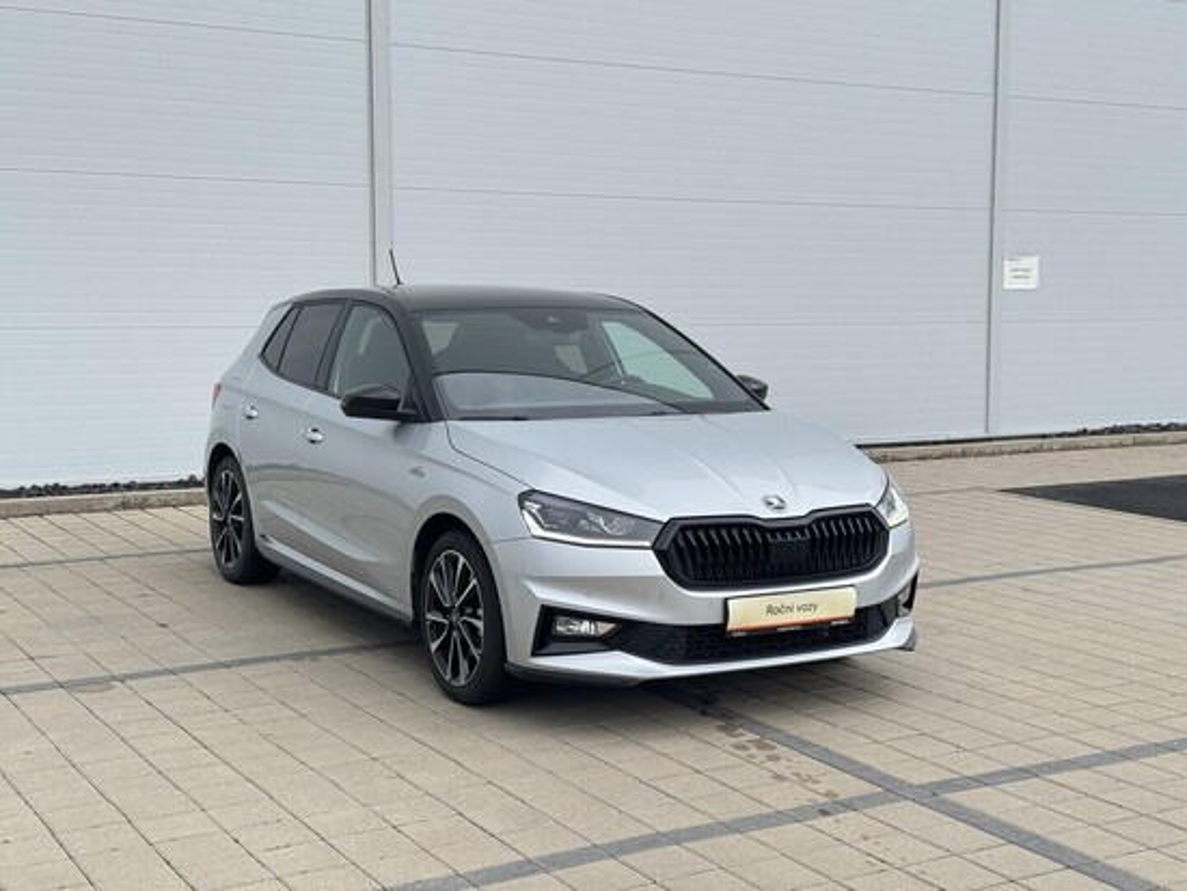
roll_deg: +0.4
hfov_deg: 39.6
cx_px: 594
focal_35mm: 48
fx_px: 1647
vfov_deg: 30.3
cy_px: 446
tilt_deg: -4.7
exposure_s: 1/980
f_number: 1.78
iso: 64
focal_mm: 6.76
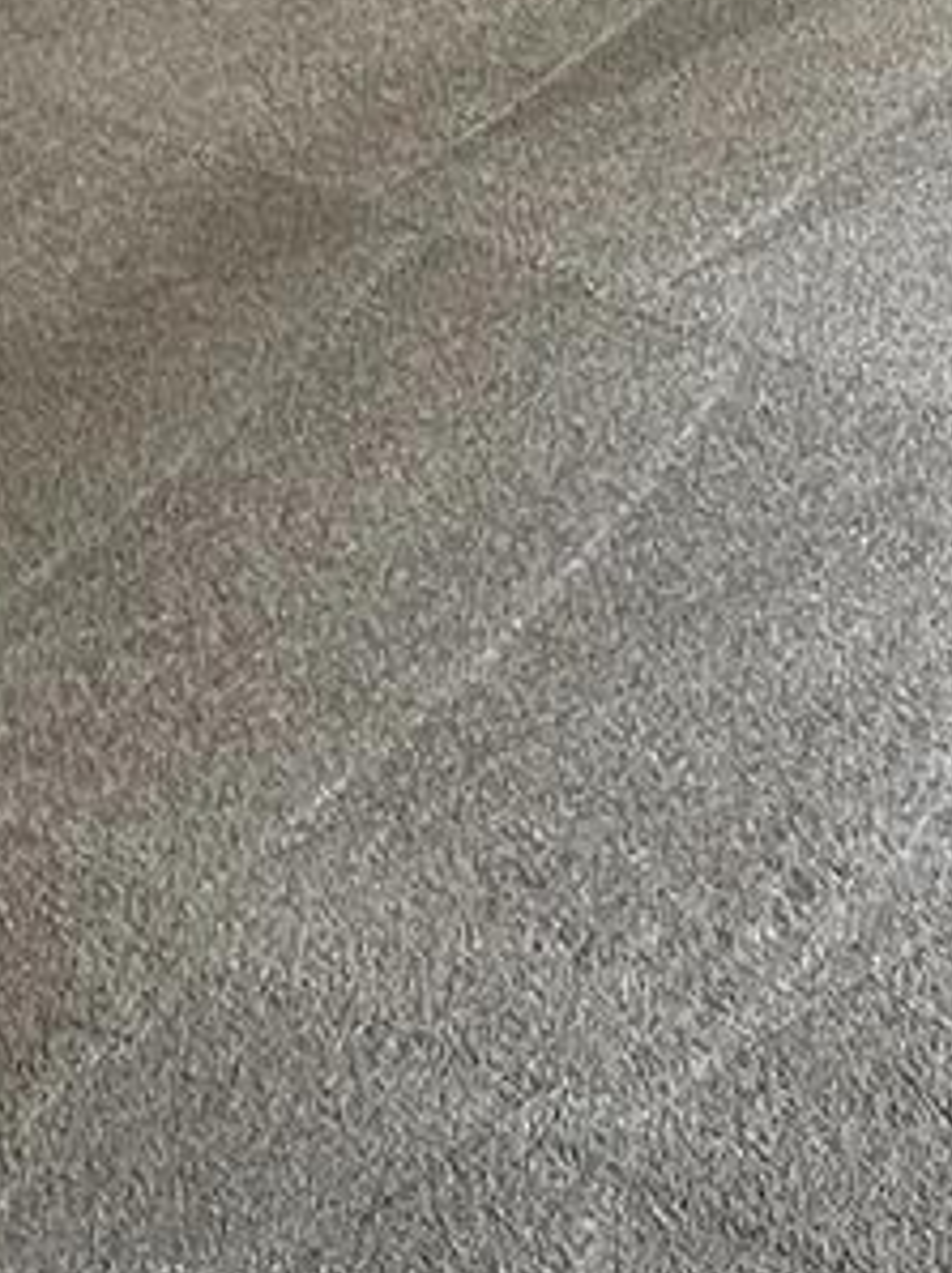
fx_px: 4737
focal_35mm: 129
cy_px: -957
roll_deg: +1.6
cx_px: 1375
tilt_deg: -9.7
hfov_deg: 11.1
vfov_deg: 13.8
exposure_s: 1/60
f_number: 1.6
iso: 80
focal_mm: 5.1
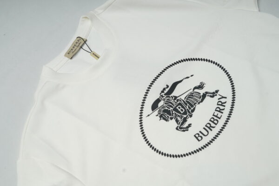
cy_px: 93
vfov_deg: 27.0
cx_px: 140
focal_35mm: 50
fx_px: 387
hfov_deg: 39.6
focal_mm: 50
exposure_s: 1/200
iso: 320
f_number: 6.3
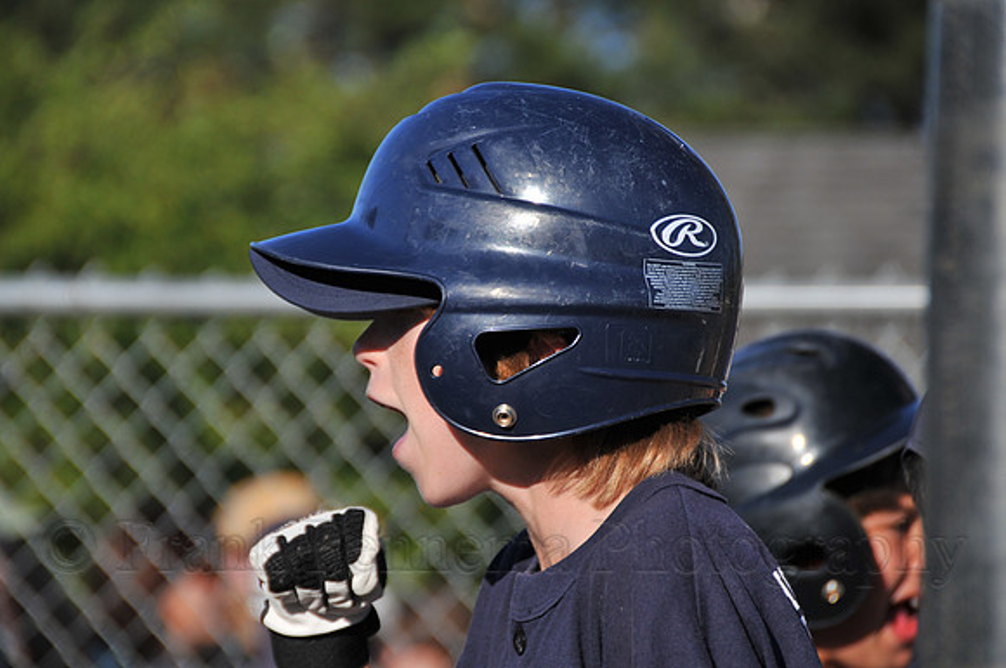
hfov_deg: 8.1
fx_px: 7116
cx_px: 503
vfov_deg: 5.4
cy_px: 334
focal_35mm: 255
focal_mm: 170
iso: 200
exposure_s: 1/500
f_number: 5.6
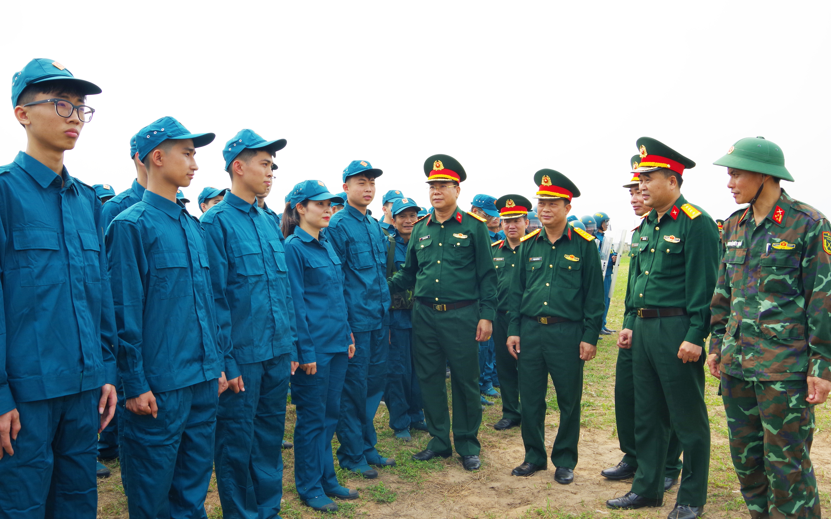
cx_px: 412
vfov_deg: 44.5
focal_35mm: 28
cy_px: 256
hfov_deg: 66.5
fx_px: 634
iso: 200
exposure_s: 1/125
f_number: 11
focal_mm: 18
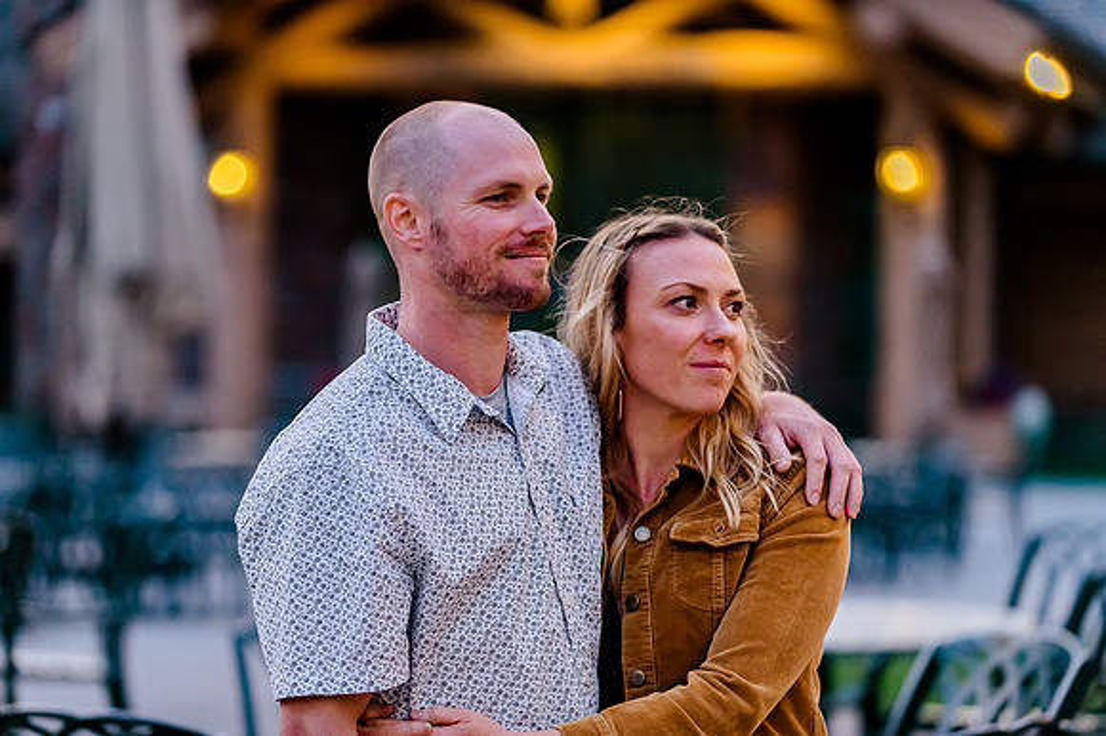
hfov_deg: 16.9
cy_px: 368
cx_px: 549
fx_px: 3731
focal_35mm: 122
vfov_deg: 11.3
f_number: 2.8
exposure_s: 1/125
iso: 4000
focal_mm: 120
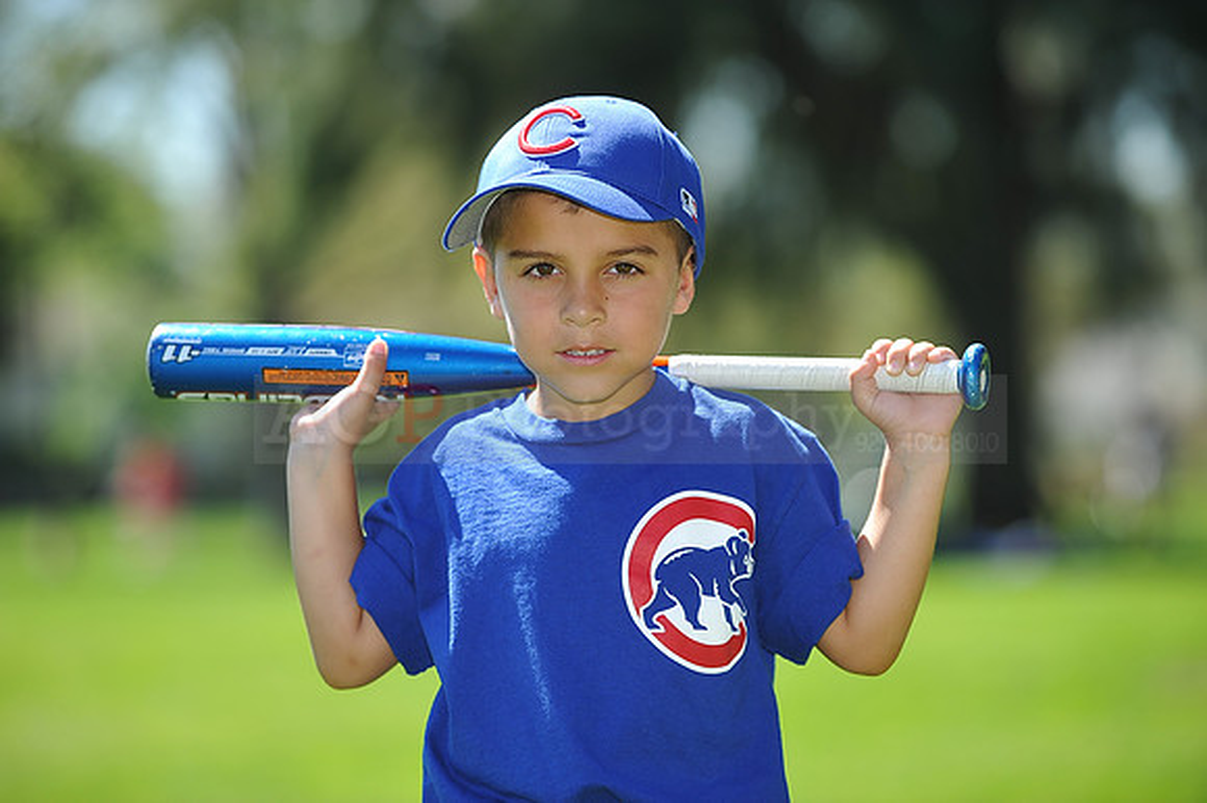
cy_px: 402
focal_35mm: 200
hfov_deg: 10.3
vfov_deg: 6.9
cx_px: 604
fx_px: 6701
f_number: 4.5
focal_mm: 200
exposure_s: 1/640
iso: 200
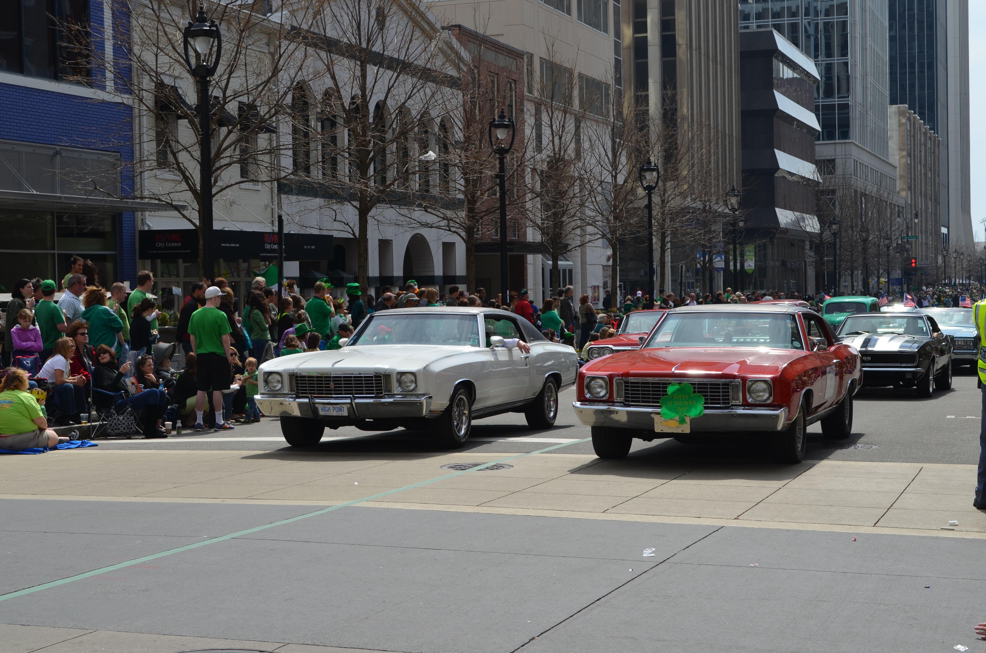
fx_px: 1640
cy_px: 326
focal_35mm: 60
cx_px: 493
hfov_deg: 33.5
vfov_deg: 22.5
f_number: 9
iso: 100
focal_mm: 40
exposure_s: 1/320
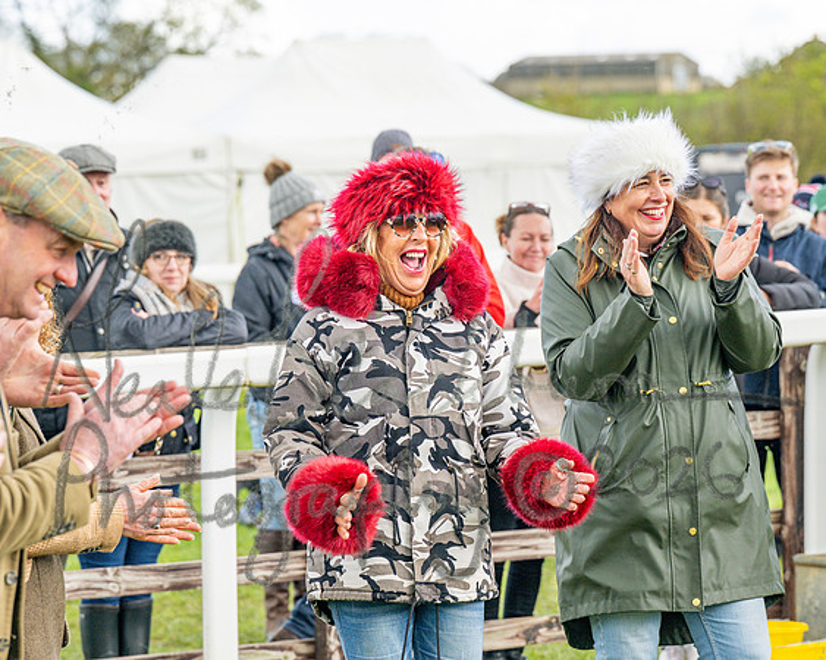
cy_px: 330
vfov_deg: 8.8
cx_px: 421
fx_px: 4295
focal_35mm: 176
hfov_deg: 11.0
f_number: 4.5
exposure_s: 1/640
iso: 250
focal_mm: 104
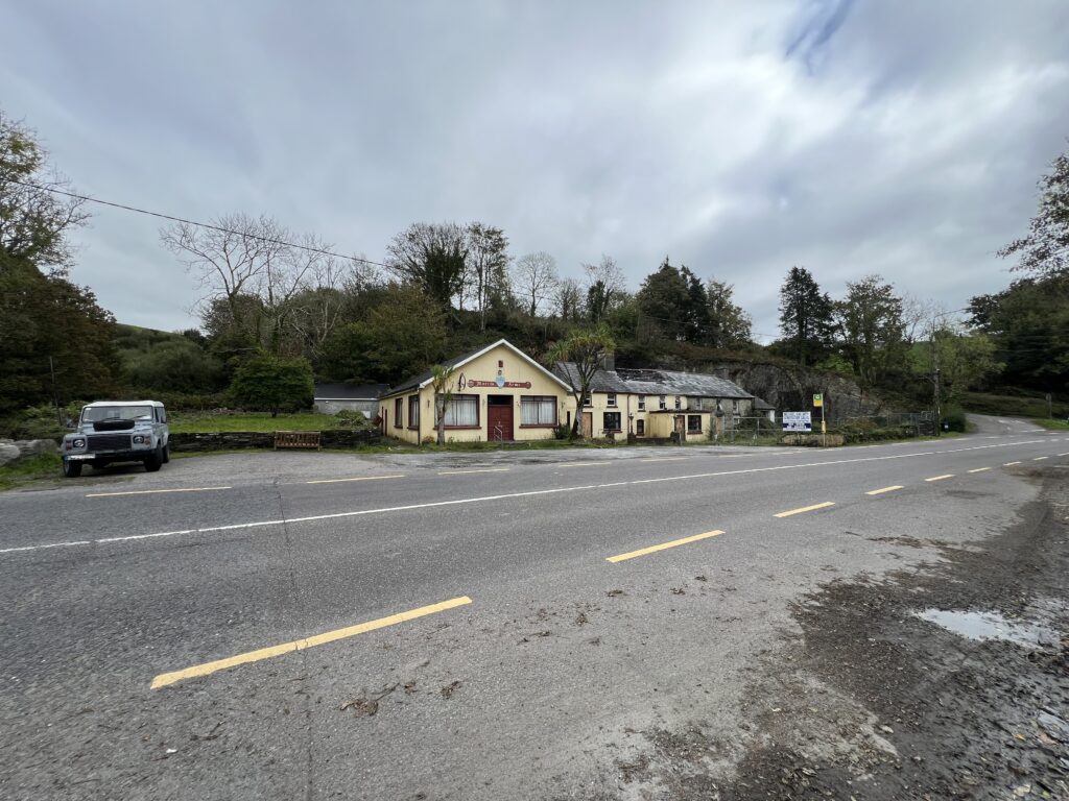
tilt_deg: +2.3
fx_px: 401
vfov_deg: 89.9
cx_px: 534
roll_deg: +0.4
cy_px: 400
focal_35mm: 13
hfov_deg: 106.2
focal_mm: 1.57
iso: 32
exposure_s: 1/430
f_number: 1.8
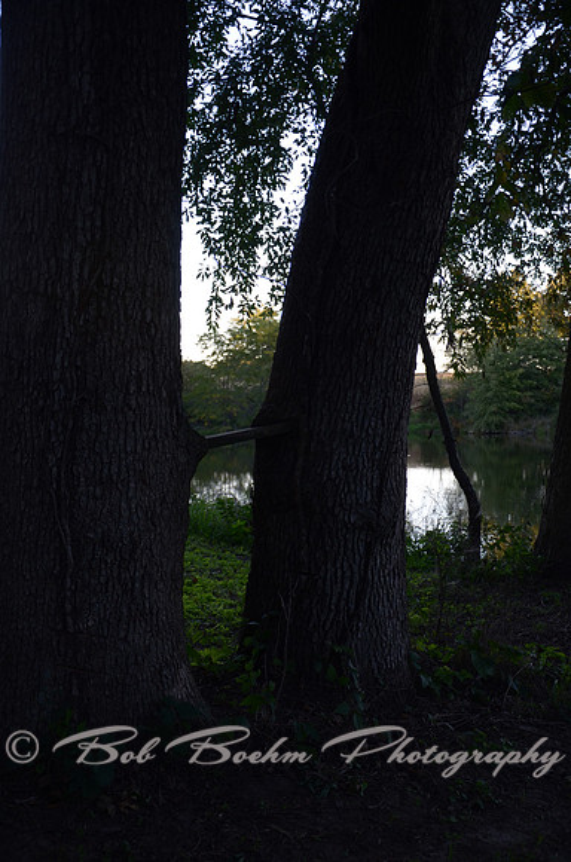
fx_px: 1076
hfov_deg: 29.7
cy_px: 431
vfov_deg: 43.7
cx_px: 286
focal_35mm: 45
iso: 250
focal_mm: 30
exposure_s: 1/60
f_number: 4.2
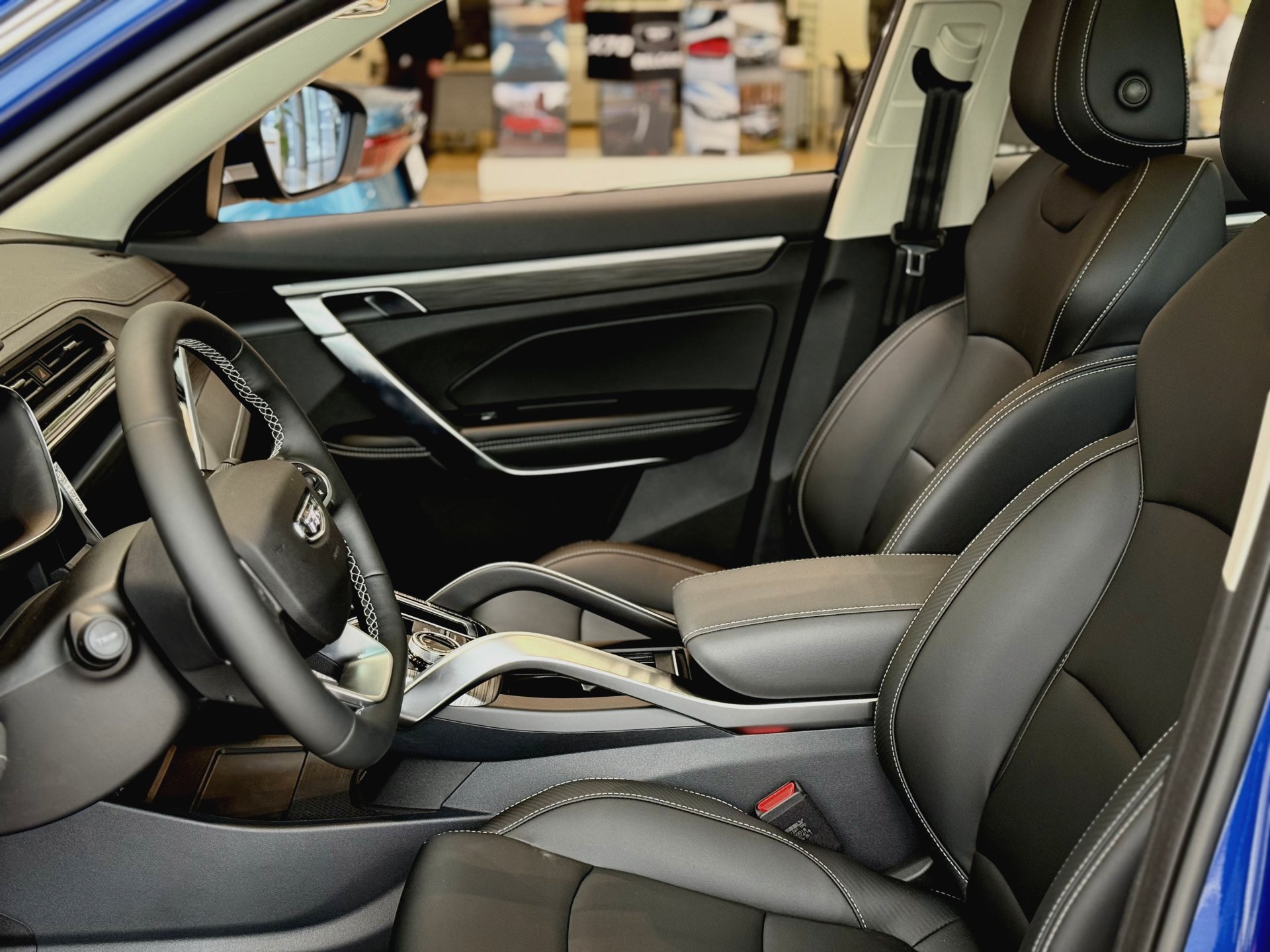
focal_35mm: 48
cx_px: 635
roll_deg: -0.1
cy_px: 476
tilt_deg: -15.8
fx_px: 1761
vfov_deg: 30.3
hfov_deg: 39.7
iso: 200
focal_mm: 6.76
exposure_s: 1/33
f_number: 1.78
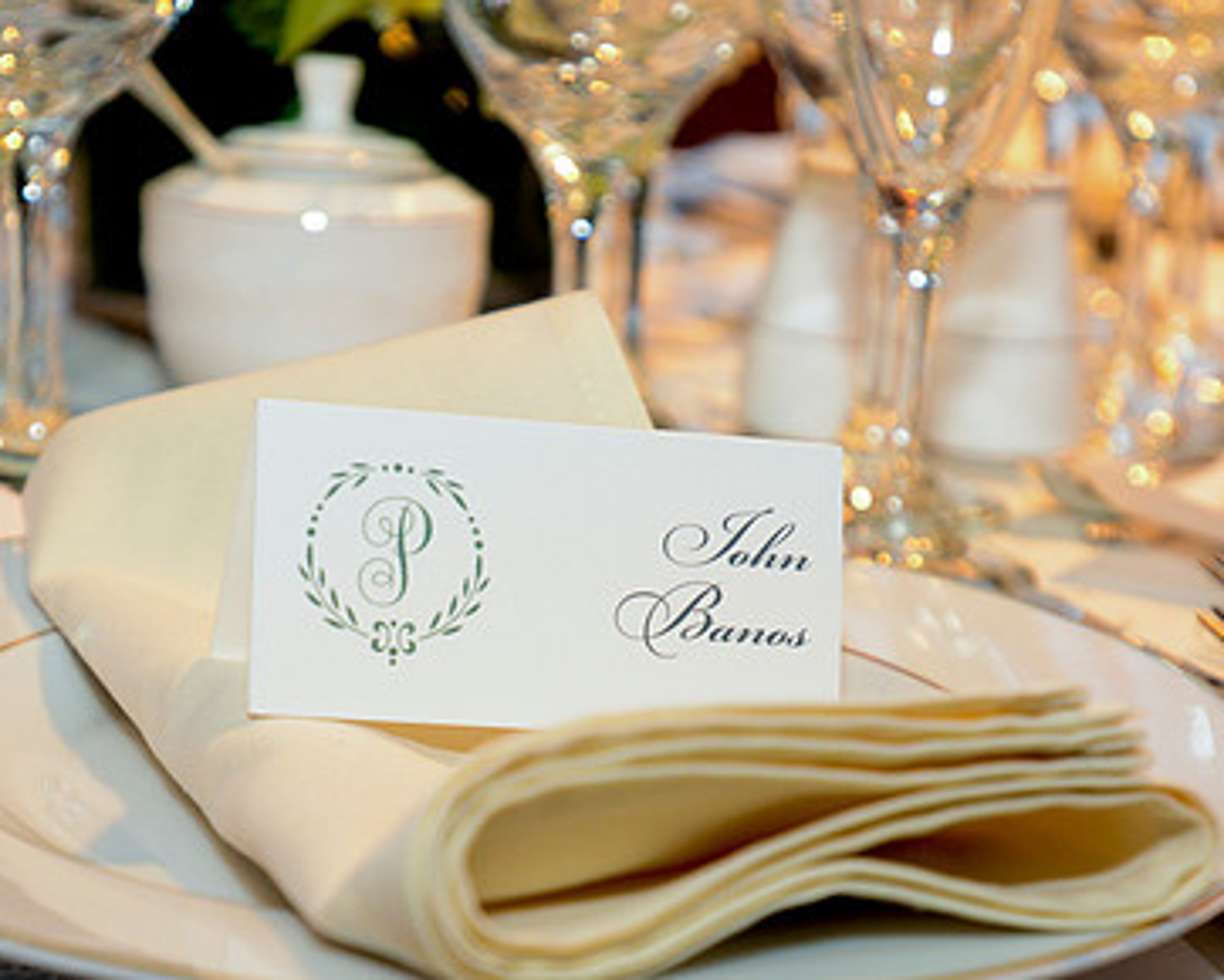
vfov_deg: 19.5
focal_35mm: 79
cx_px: 524
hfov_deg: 24.2
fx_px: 2854
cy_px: 608
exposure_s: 1/30
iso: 800
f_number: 4
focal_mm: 35
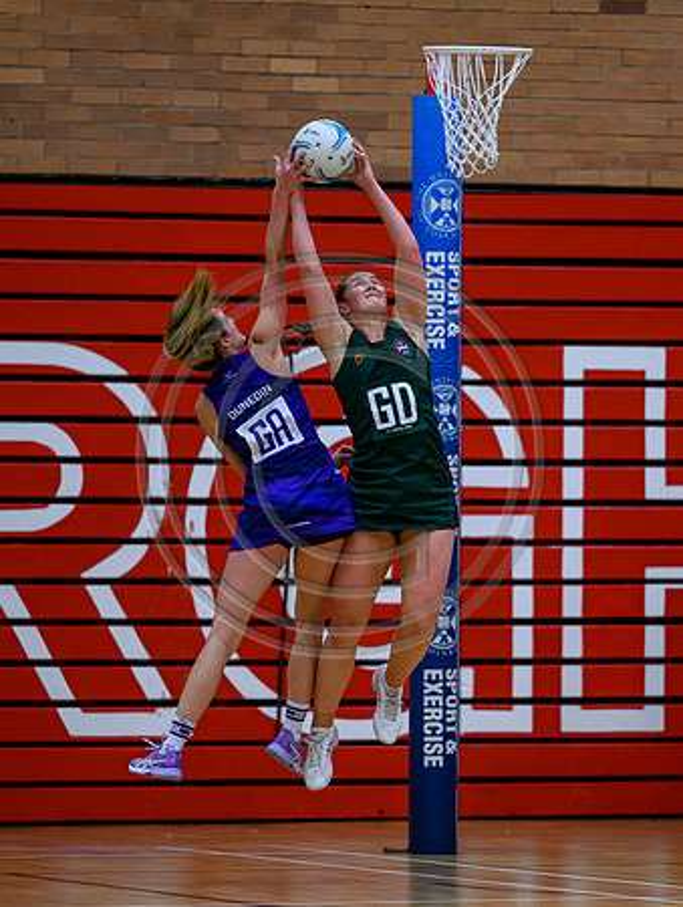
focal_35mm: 304
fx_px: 7965
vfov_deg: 6.5
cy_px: 465
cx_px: 434
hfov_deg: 4.9
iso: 4000
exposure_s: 1/1000
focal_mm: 200
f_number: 2.8
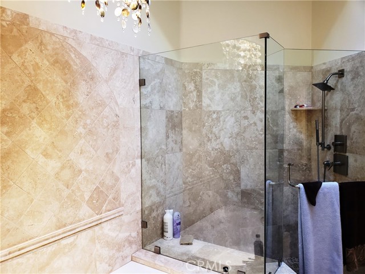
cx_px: 182
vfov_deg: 53.1
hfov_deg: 67.3
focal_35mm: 26
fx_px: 274
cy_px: 137
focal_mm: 4.3
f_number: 2.4
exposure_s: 1/40
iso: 250
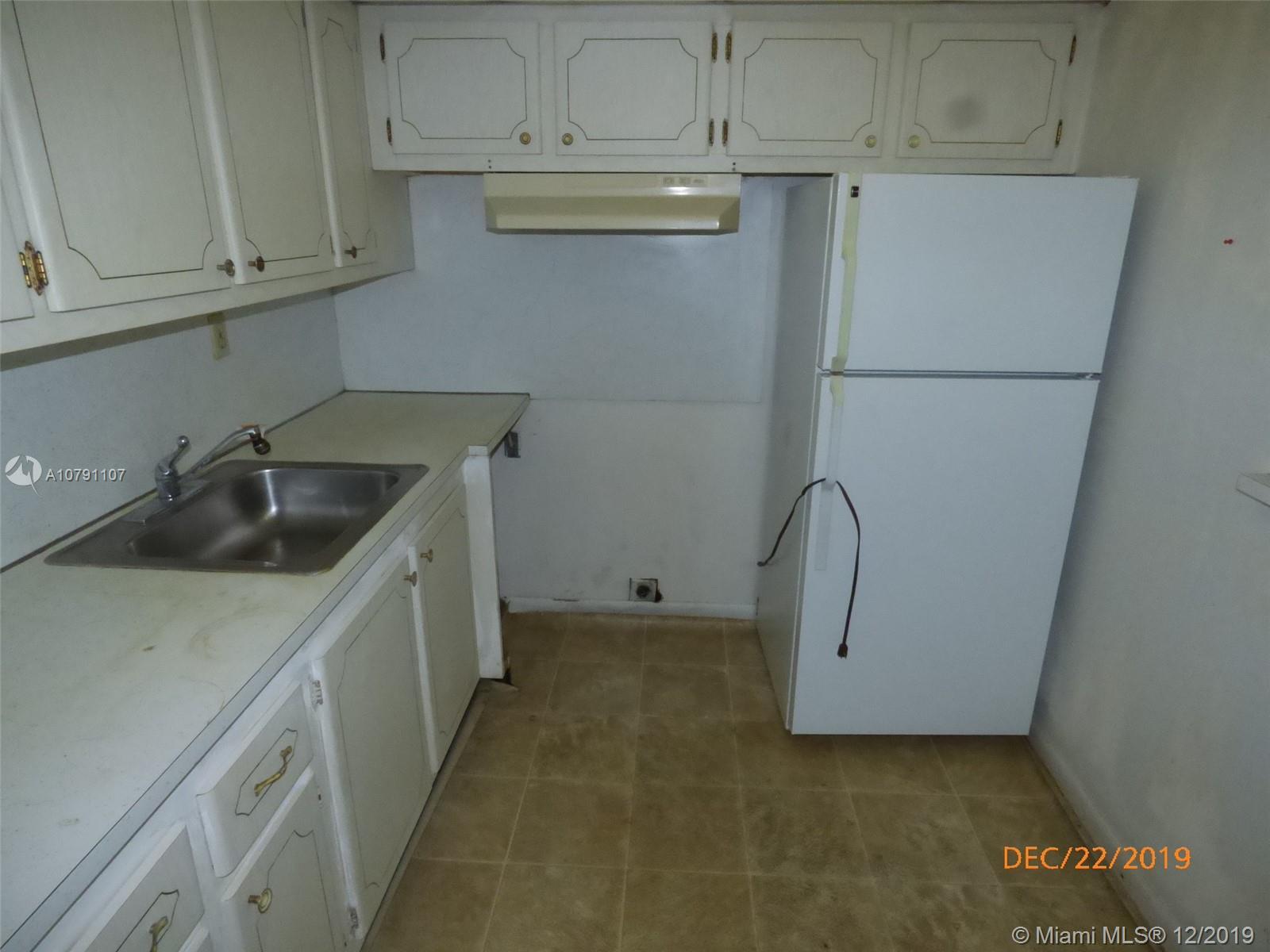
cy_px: 476
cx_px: 635
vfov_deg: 66.0
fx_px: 734
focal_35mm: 20
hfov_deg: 81.7
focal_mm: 3.58
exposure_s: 1/100
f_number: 8
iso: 800
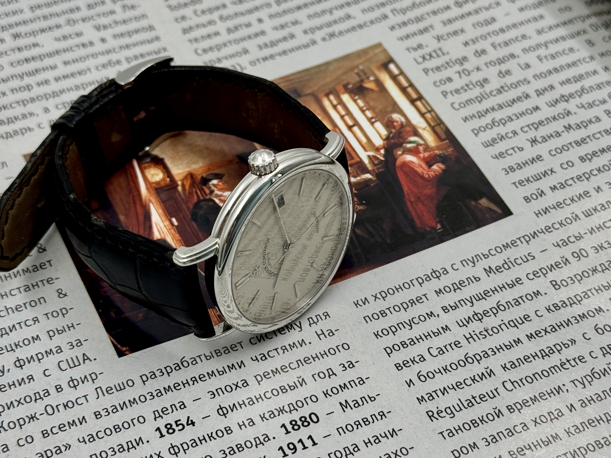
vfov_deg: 30.3
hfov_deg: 39.7
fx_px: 847
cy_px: 229
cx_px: 306
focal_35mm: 48
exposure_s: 1/549
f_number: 1.78
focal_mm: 6.76
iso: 64
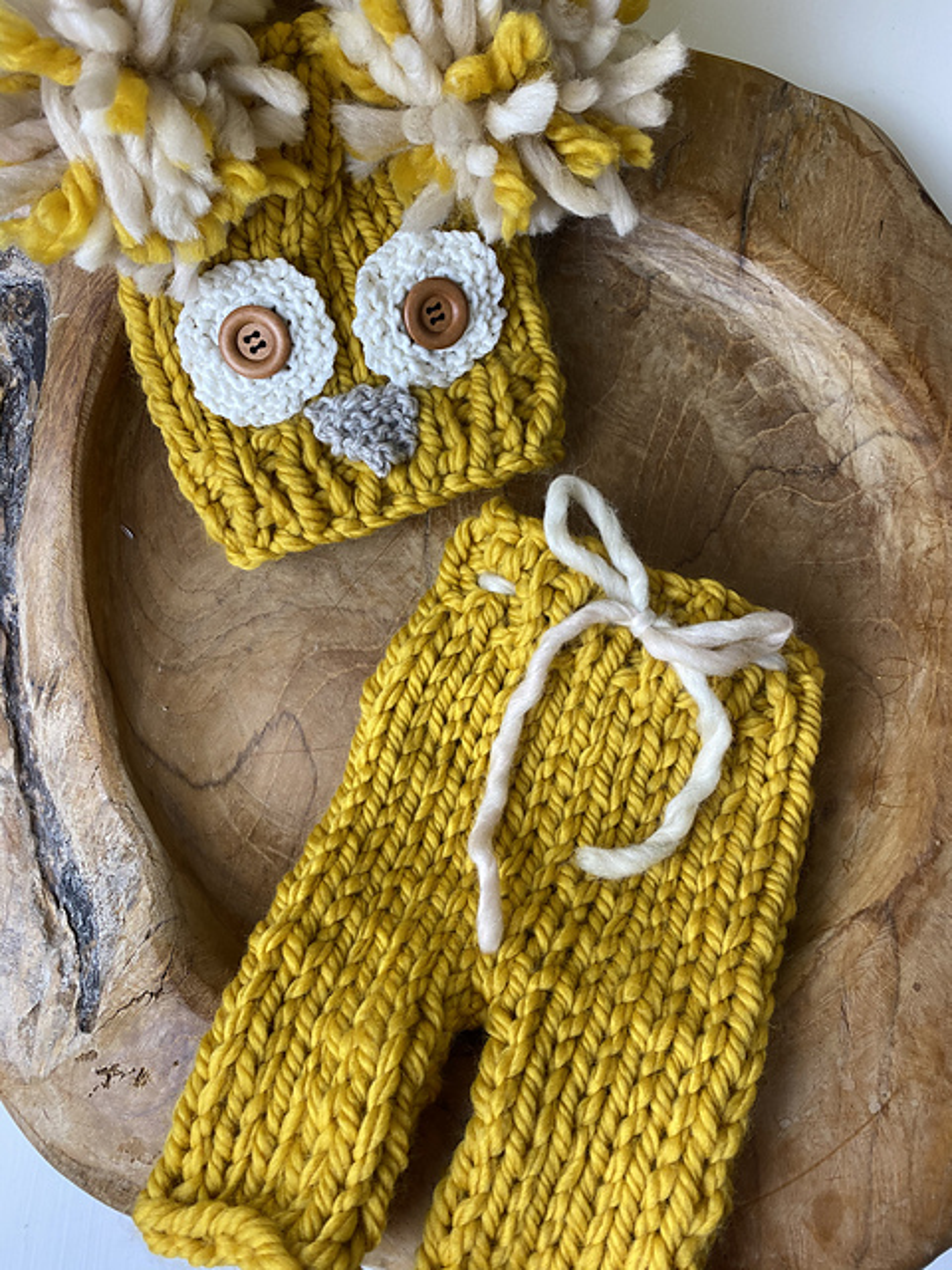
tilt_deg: -84.7
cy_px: 635
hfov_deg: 53.1
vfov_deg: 67.3
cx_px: 476
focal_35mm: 26
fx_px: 953
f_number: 1.8
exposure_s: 1/100
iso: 64
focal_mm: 4.25
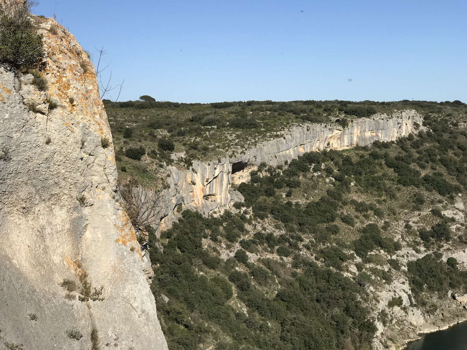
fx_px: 769
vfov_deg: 25.7
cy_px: 175
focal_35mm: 57
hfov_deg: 33.8
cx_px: 234
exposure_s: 1/1168
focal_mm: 6.6
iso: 20
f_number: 2.8
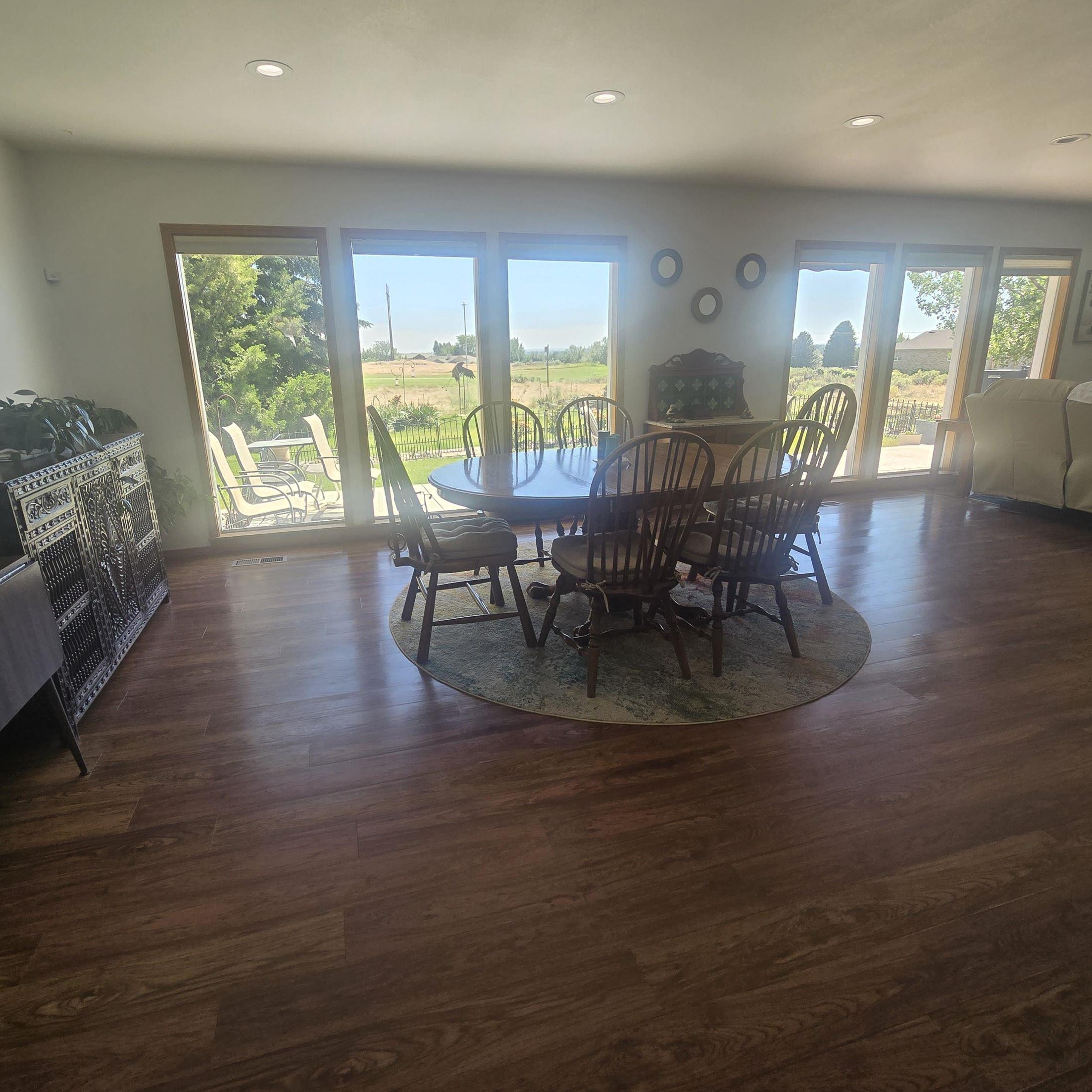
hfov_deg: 87.3
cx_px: 508
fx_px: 571
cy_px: 531
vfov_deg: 87.4
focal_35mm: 16
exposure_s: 1/184
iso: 50
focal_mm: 2.2
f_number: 2.2
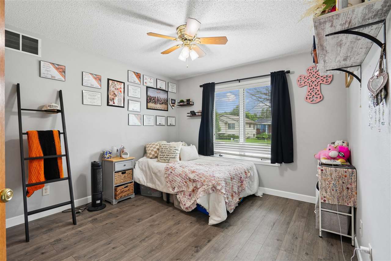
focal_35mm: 17
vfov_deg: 70.4
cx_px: 196
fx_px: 185
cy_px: 130
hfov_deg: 93.3
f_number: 9
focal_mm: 17
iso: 400
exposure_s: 1/10
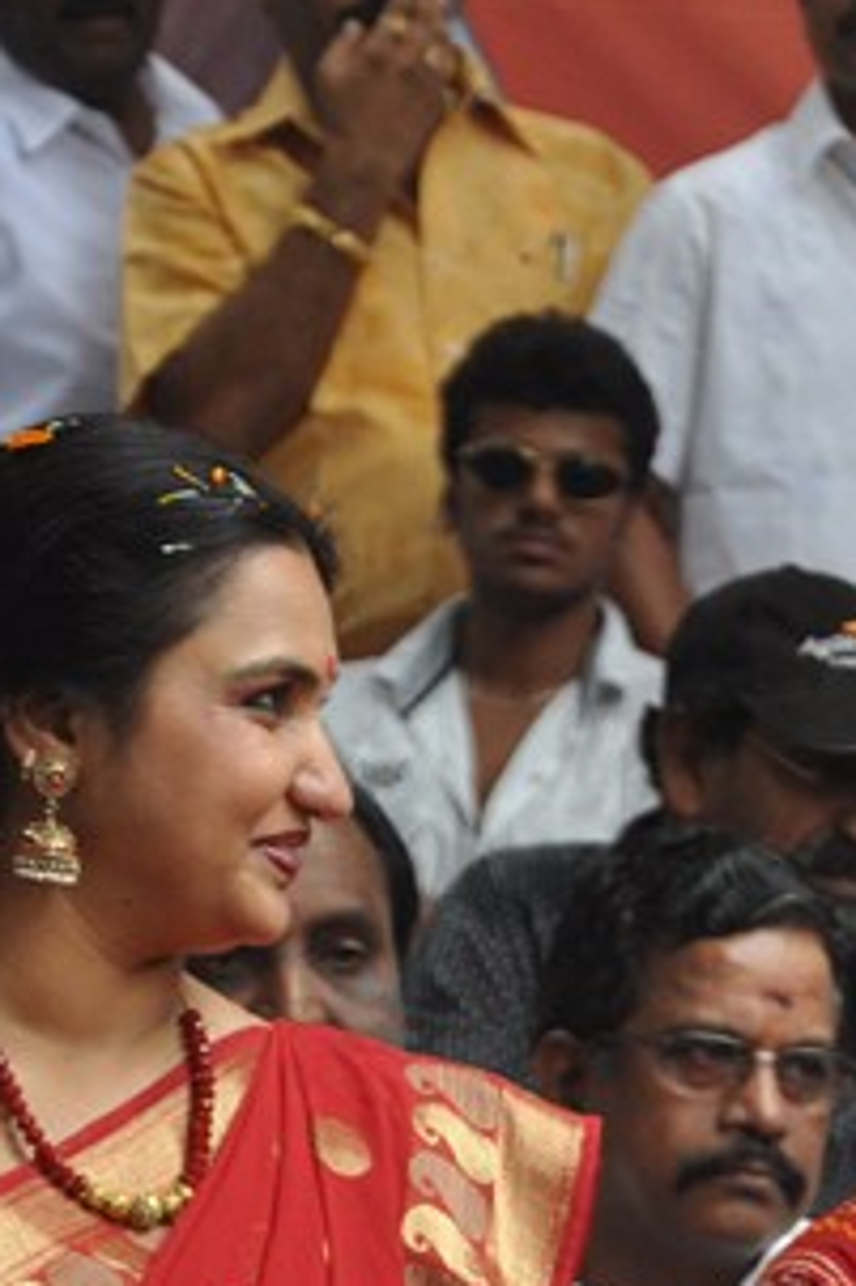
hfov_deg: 4.2
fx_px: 11578
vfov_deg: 6.3
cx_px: 741
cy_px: 1405
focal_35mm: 324
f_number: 5.6
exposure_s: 1/60
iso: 720
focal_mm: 85
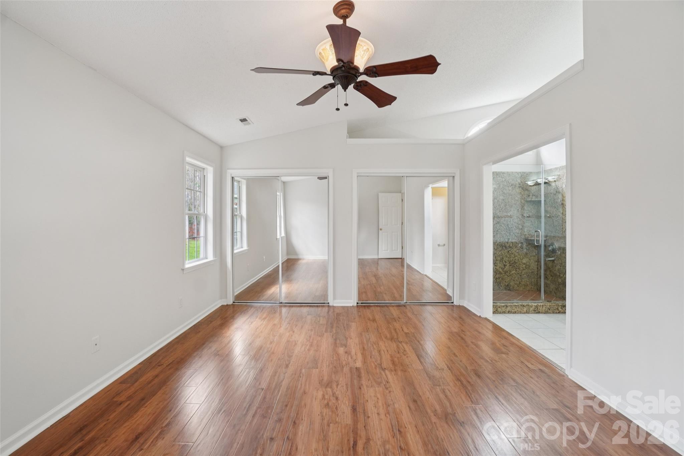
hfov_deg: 100.4
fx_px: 285
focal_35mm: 15
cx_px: 342
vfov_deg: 77.3
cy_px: 228
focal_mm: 10
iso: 400
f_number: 8
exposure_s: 1/13
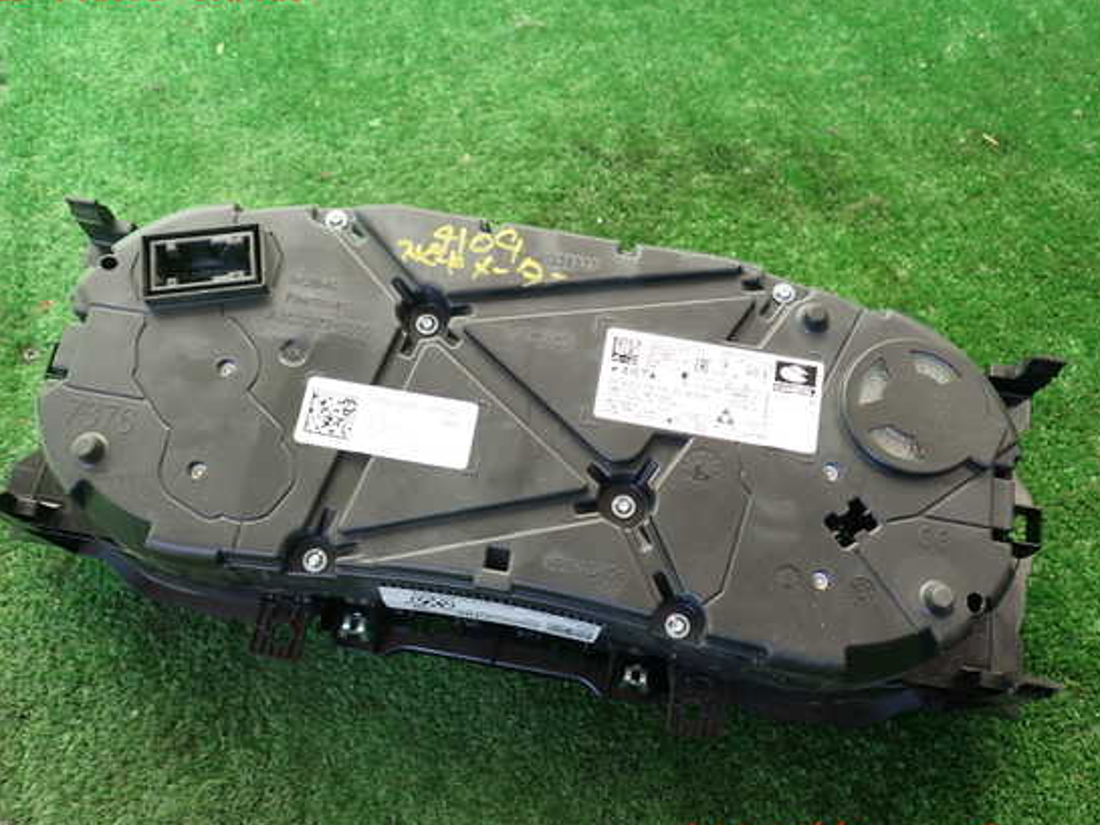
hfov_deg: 55.3
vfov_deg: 43.0
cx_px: 539
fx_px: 1049
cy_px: 416
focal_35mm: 33
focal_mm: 5.4
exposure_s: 1/125
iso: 200
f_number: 2.3
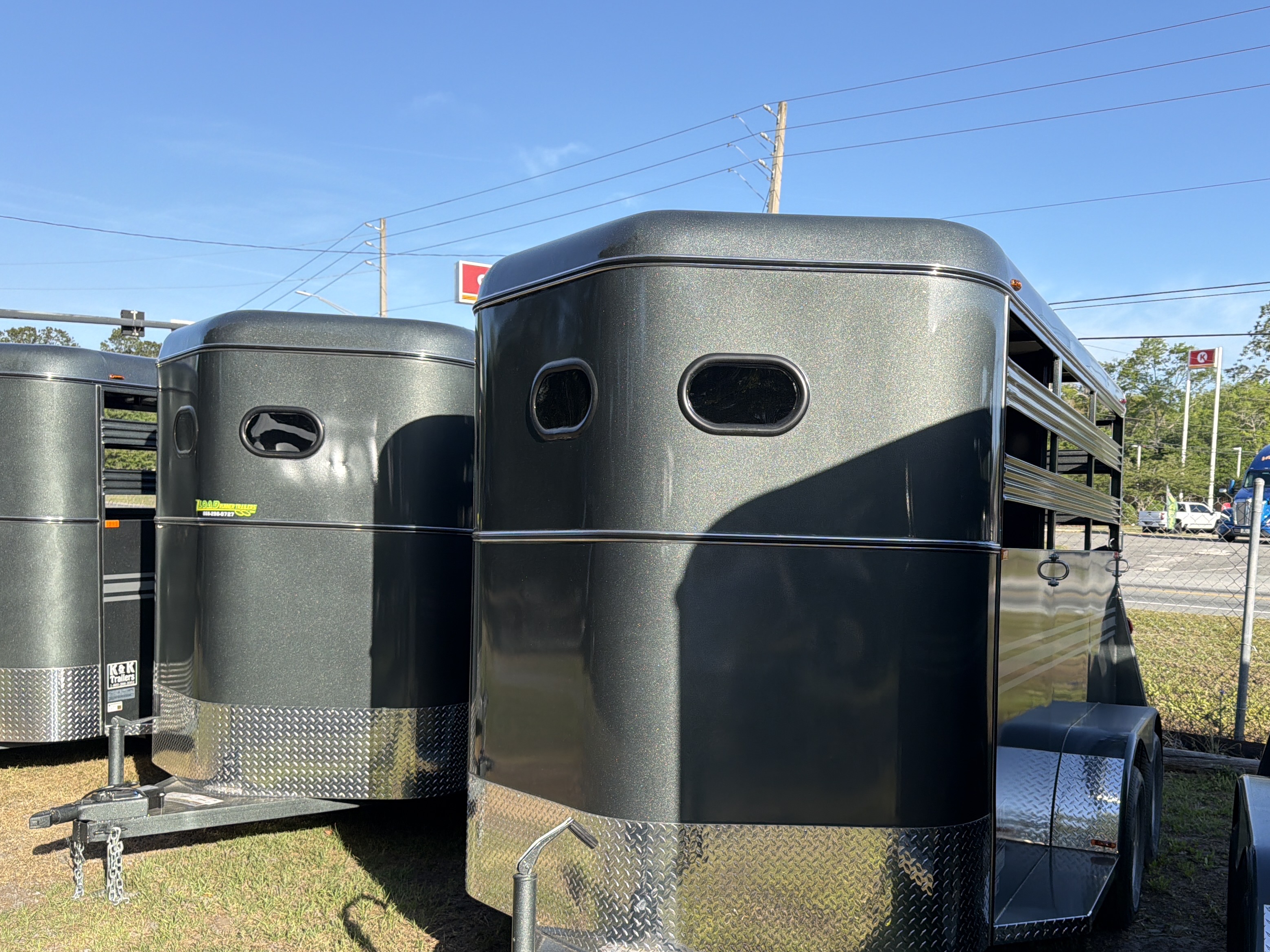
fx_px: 1137
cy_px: 582
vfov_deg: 45.1
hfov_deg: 58.0
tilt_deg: -4.3
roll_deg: -0.6
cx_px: 749
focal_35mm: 31
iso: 80
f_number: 1.78
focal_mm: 6.76
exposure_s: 1/2232
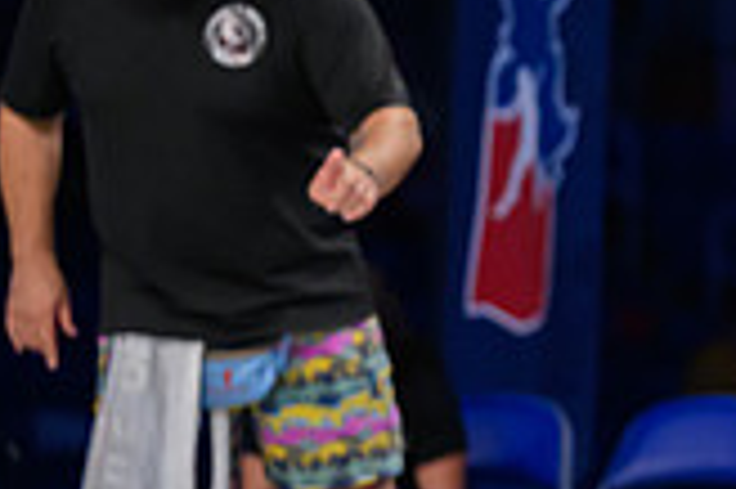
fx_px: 9129
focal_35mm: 447
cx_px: 1108
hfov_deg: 4.6
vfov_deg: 3.1
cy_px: 173
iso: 3200
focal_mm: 110
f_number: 2.8
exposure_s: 1/800
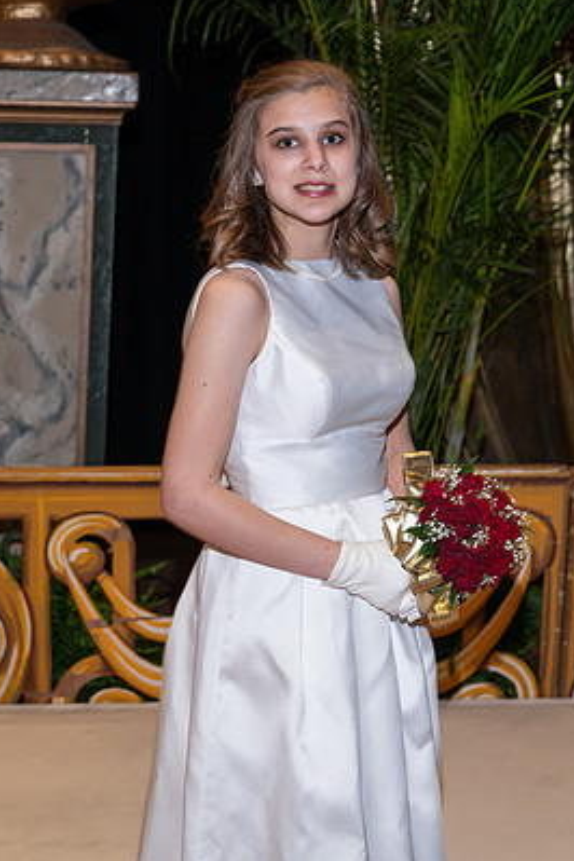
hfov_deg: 17.3
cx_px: 289
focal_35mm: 79
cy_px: 423
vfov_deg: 25.7
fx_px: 1889
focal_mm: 70
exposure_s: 1/50
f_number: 5.6
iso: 400
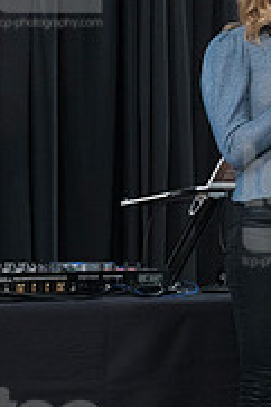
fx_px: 2579
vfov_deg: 9.0
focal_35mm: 228
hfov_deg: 6.0
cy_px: 206
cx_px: 296
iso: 4000
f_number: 5.6
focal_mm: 92
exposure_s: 1/250
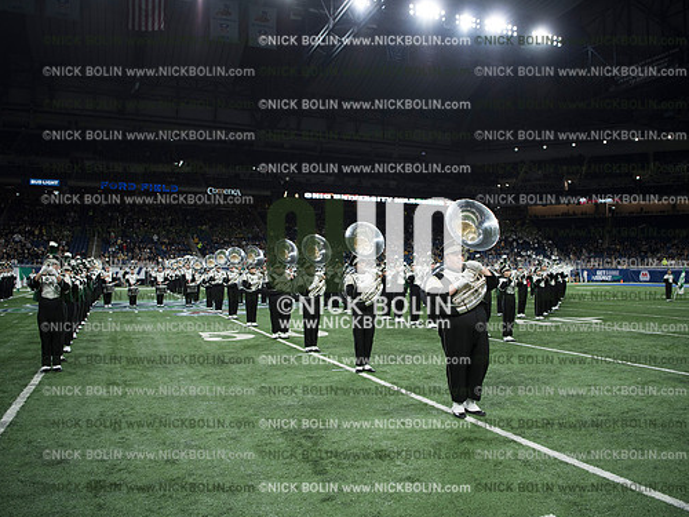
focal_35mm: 29
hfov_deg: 61.6
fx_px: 577
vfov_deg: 48.2
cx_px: 364
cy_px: 264
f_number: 2.8
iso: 1250
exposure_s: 1/1250
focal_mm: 26
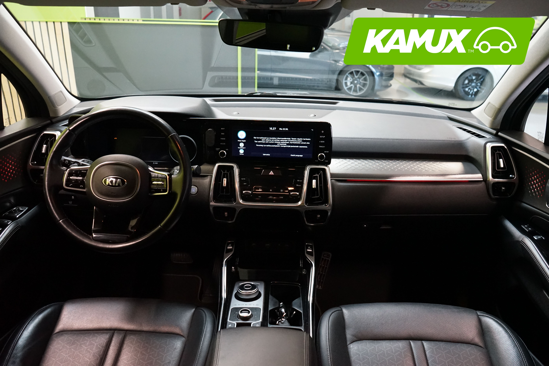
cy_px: 183
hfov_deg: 63.7
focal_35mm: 29
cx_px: 274
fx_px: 442
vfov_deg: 45.0
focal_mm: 29
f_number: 6.3
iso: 5000
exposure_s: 1/30
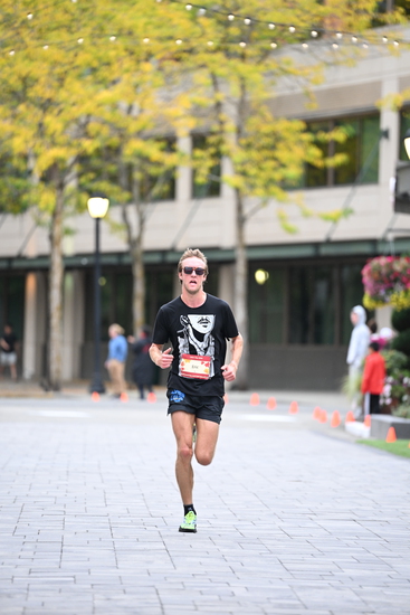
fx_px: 3414
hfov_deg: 6.9
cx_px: 205
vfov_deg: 10.3
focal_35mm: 200
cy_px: 308
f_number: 2.8
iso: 1600
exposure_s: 1/500
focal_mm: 200
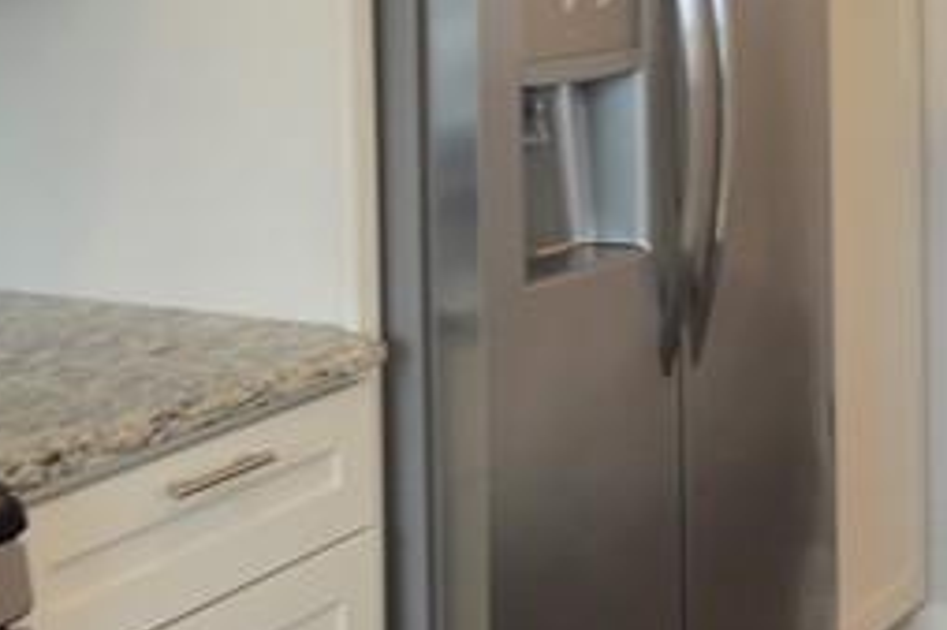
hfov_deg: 25.0
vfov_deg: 17.2
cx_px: 953
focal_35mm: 77
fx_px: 2024
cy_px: -37
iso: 100
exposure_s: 1/13
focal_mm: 12
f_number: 4
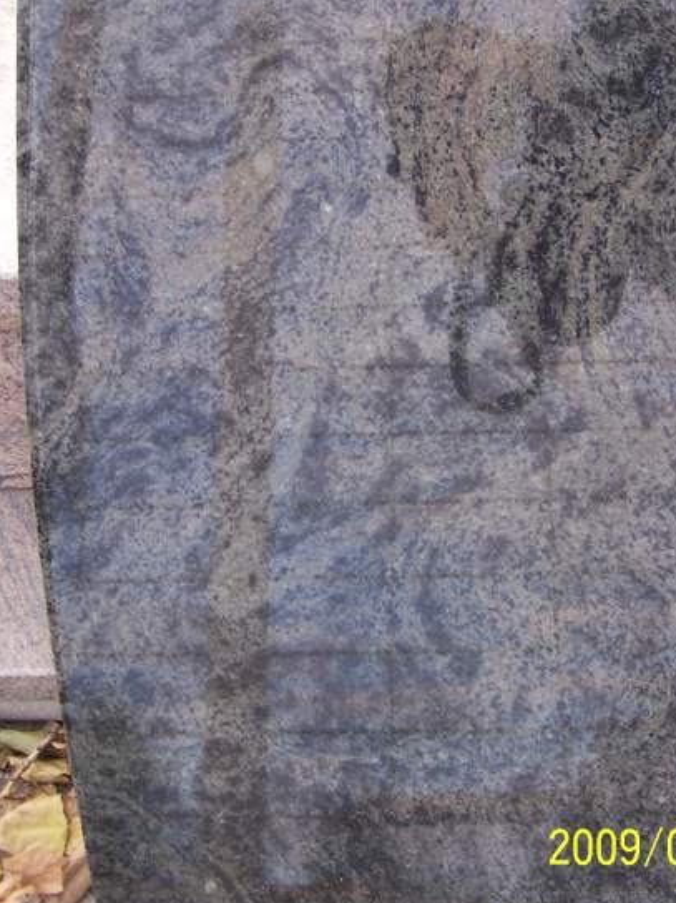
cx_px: 427
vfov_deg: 35.3
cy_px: 330
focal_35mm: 54
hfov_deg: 26.9
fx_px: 1407
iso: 80
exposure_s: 1/100
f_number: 2.8
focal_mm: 6.7
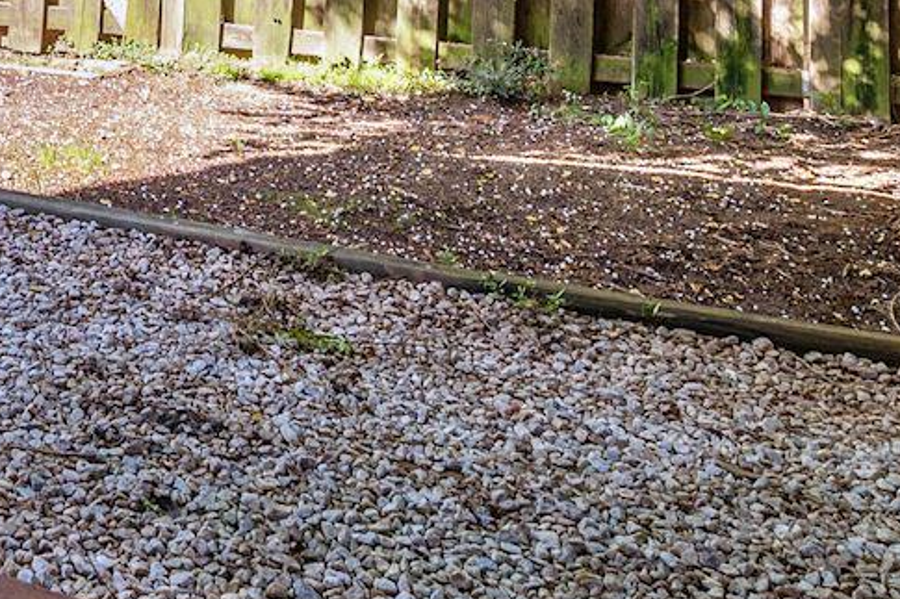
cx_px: -193
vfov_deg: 17.6
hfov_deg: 26.9
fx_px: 1649
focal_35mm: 66
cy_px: -400
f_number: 8
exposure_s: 1/25
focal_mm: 16
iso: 125
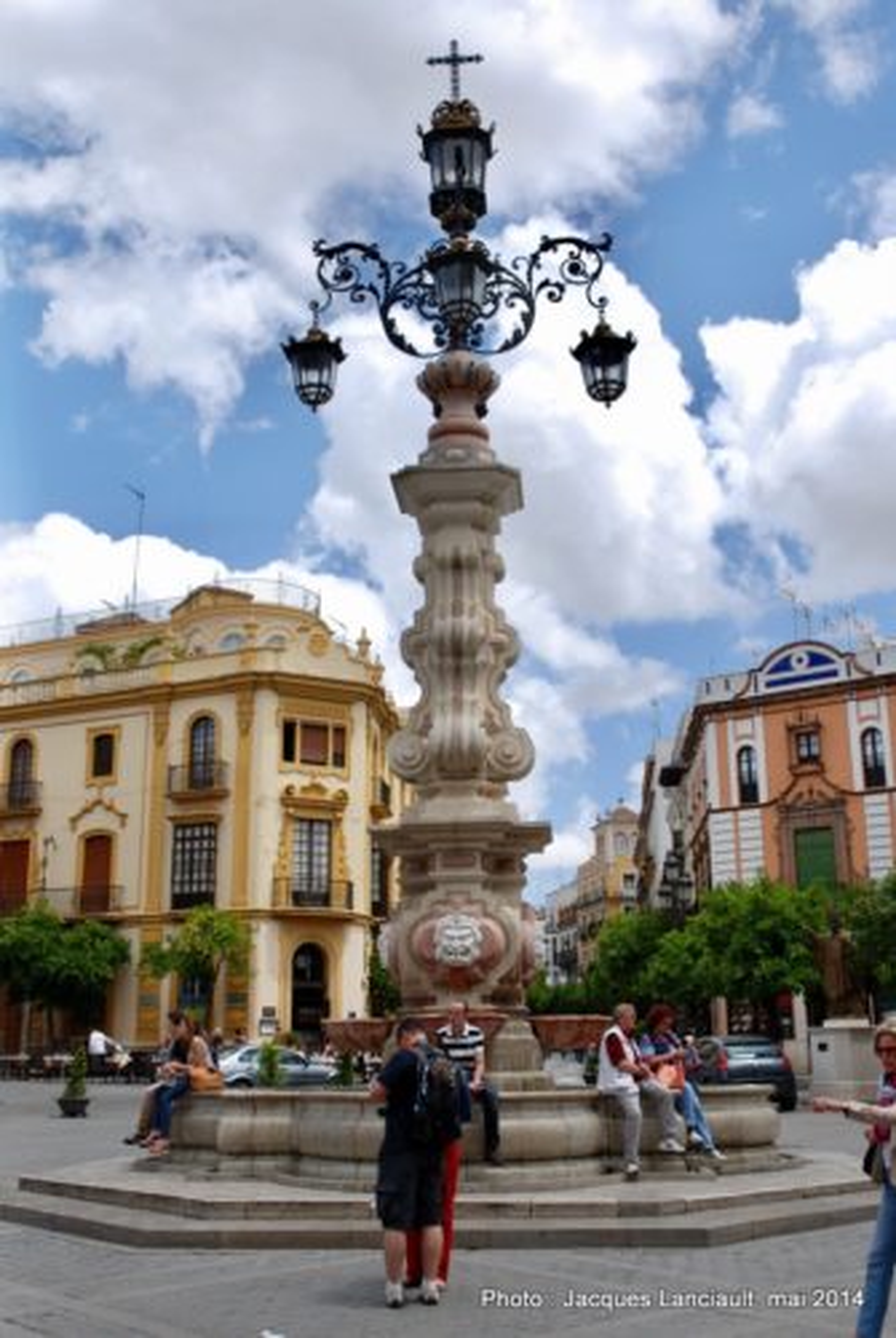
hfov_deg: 37.0
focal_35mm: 36
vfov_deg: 53.1
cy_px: 669
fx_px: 1339
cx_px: 448
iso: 100
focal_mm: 24
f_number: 8
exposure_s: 1/250
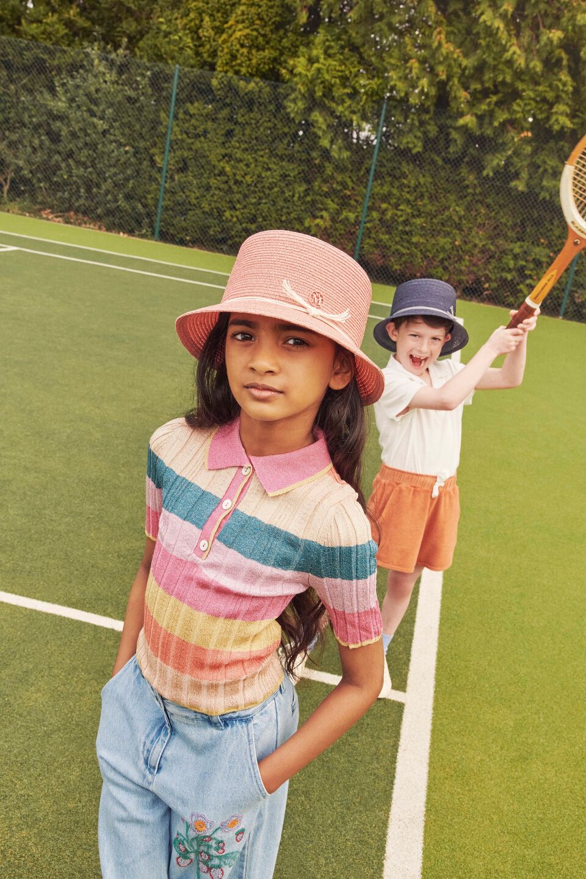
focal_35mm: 38
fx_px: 928
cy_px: 440
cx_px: 293
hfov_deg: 35.1
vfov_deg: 50.7
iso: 800
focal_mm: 38
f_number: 11
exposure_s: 1/400
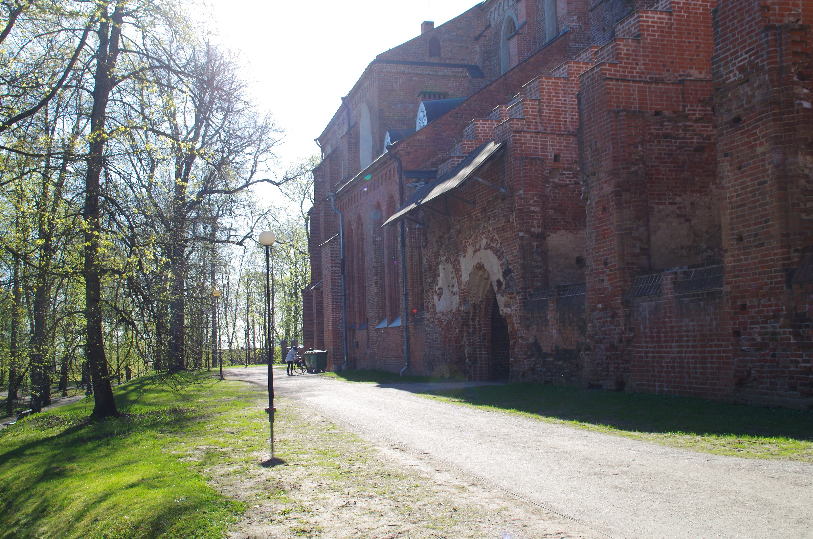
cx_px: 406
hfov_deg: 46.5
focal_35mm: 42
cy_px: 270
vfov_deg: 31.8
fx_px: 947
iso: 200
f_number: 11
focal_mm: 28
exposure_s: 1/125
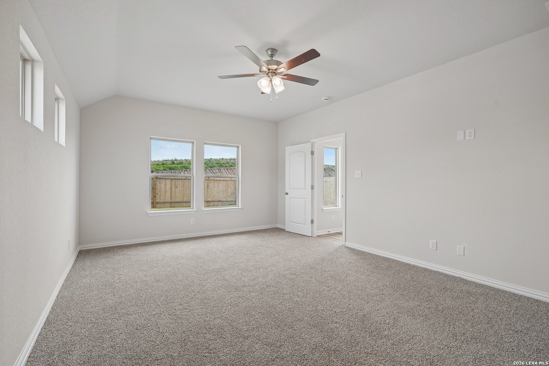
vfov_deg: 72.1
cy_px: 183
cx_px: 274
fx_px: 252
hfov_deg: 95.0
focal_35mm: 16
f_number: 8
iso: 125
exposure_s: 1/30
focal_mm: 16.5
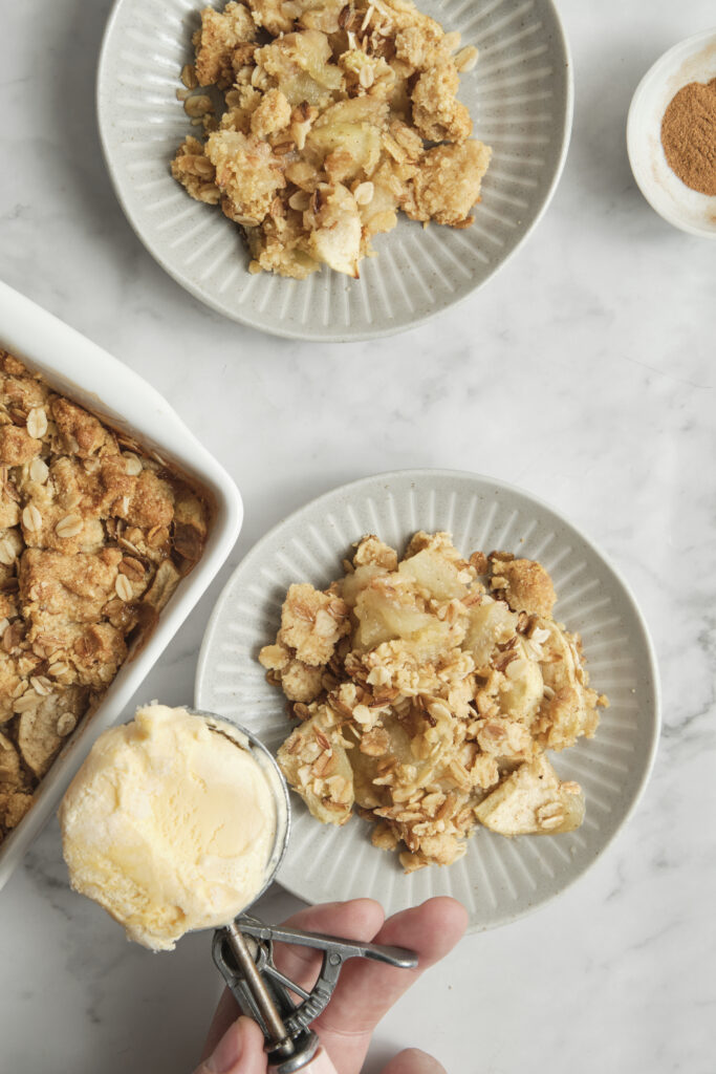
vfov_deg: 29.7
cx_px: 358
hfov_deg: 20.0
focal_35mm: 68
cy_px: 537
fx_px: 2028
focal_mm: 45.1
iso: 200
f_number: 9
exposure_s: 1/80
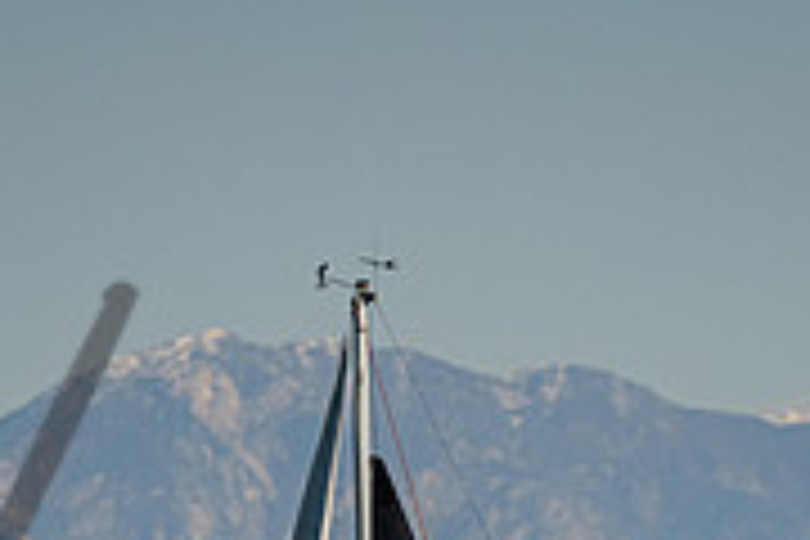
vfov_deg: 1.0
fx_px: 30305
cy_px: 988
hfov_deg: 1.5
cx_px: 444
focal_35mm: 1347
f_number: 5.6
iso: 400
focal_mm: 330
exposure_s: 1/6400
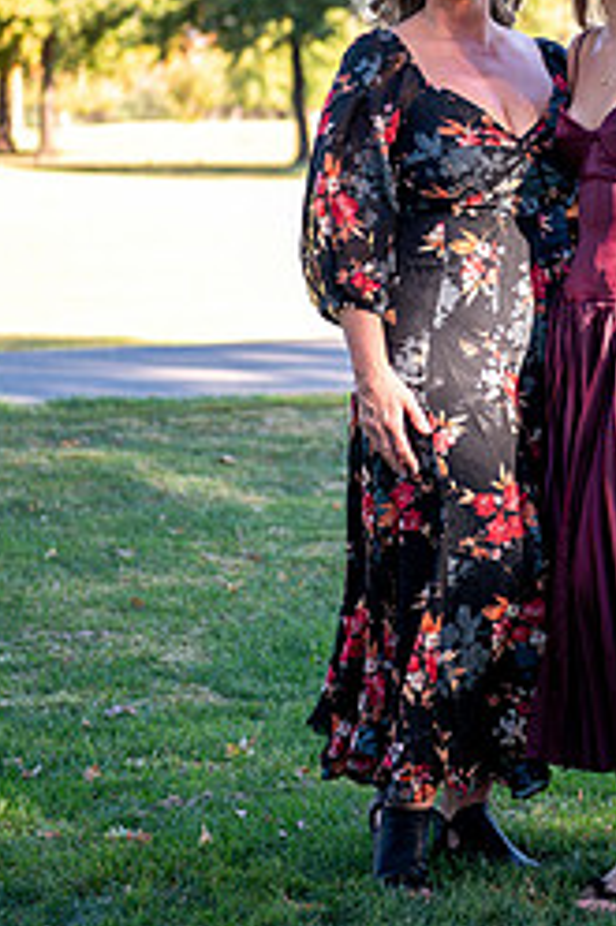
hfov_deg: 10.7
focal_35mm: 127
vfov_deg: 16.1
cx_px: 504
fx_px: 3264
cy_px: 217
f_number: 2.8
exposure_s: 1/500
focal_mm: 70
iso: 320
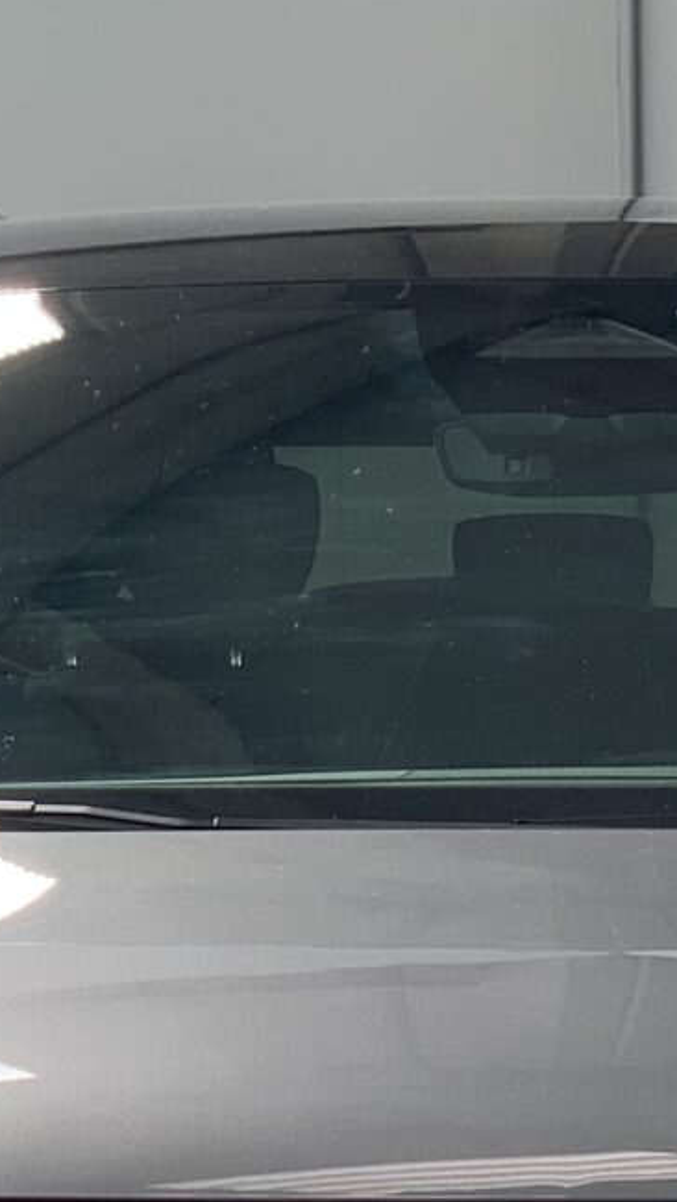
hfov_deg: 5.4
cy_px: 1500
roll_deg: +0.8
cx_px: 549
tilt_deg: -7.4
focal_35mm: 223
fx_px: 7111
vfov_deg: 9.5
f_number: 2.4
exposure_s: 1/136
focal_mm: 6
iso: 16
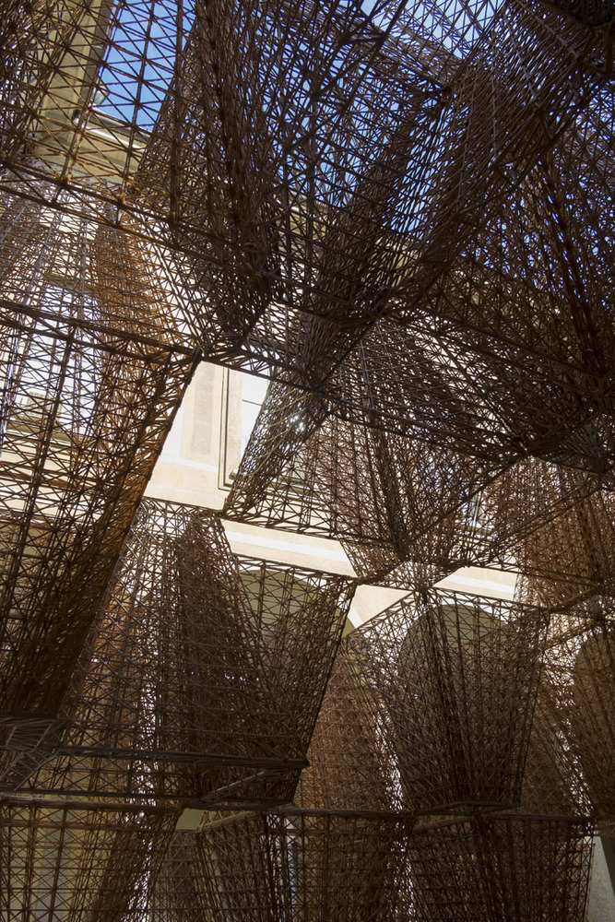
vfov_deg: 67.4
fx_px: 692
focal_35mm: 27
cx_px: 308
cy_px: 461
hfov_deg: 47.9
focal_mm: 18
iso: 200
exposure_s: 1/125
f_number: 5.6
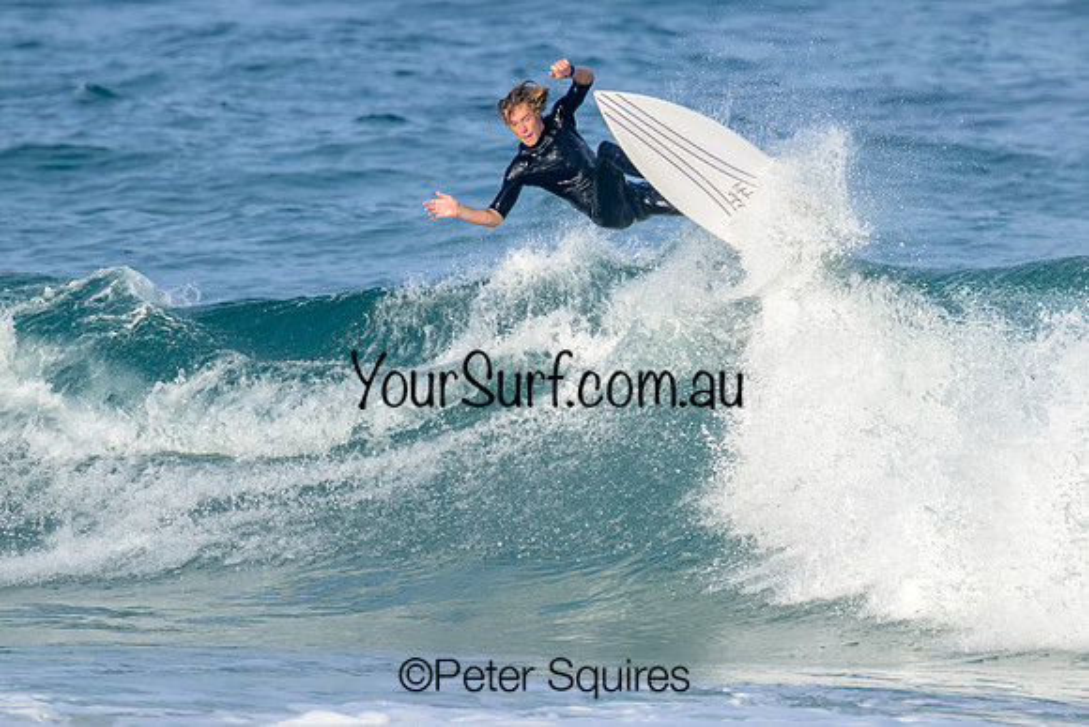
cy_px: 397
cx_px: 601
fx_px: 27225
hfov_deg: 2.3
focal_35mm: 900
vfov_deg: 1.5
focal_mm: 800
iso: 1000
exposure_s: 1/1600
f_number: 11
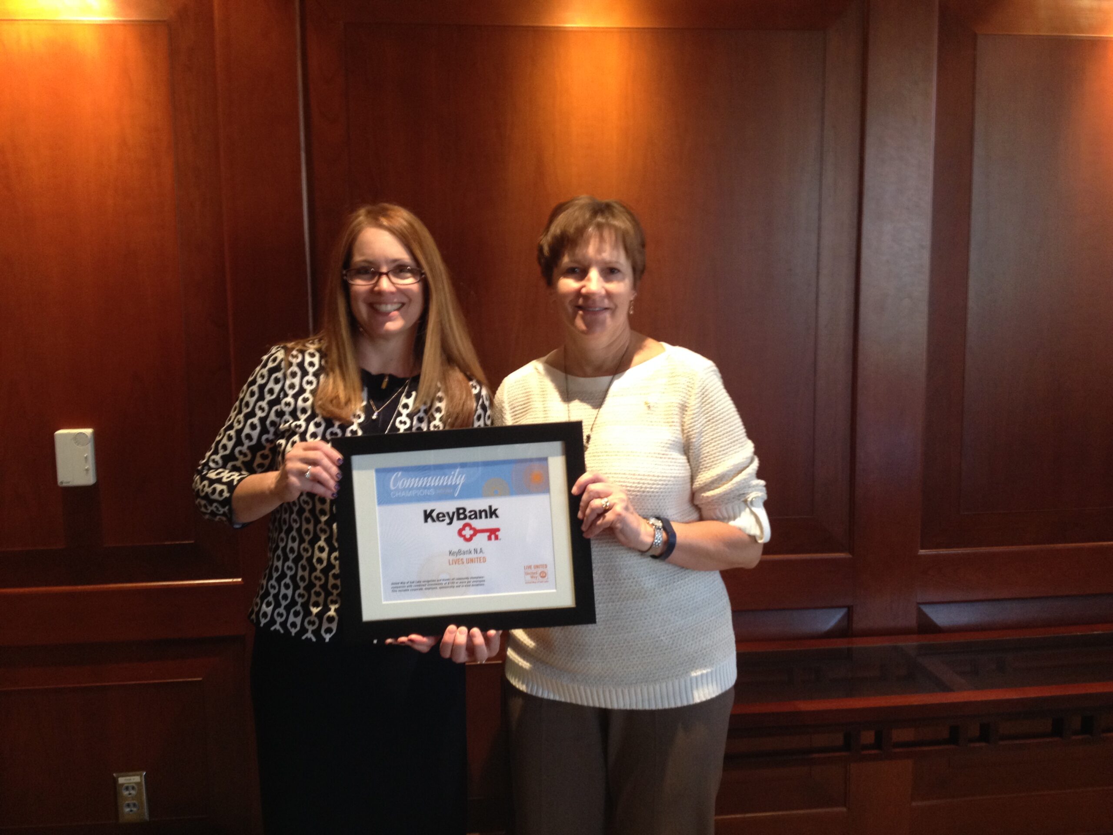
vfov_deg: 40.7
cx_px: 556
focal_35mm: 35
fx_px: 1125
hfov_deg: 52.6
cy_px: 418
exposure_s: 1/20
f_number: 2.4
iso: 160
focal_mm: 4.28
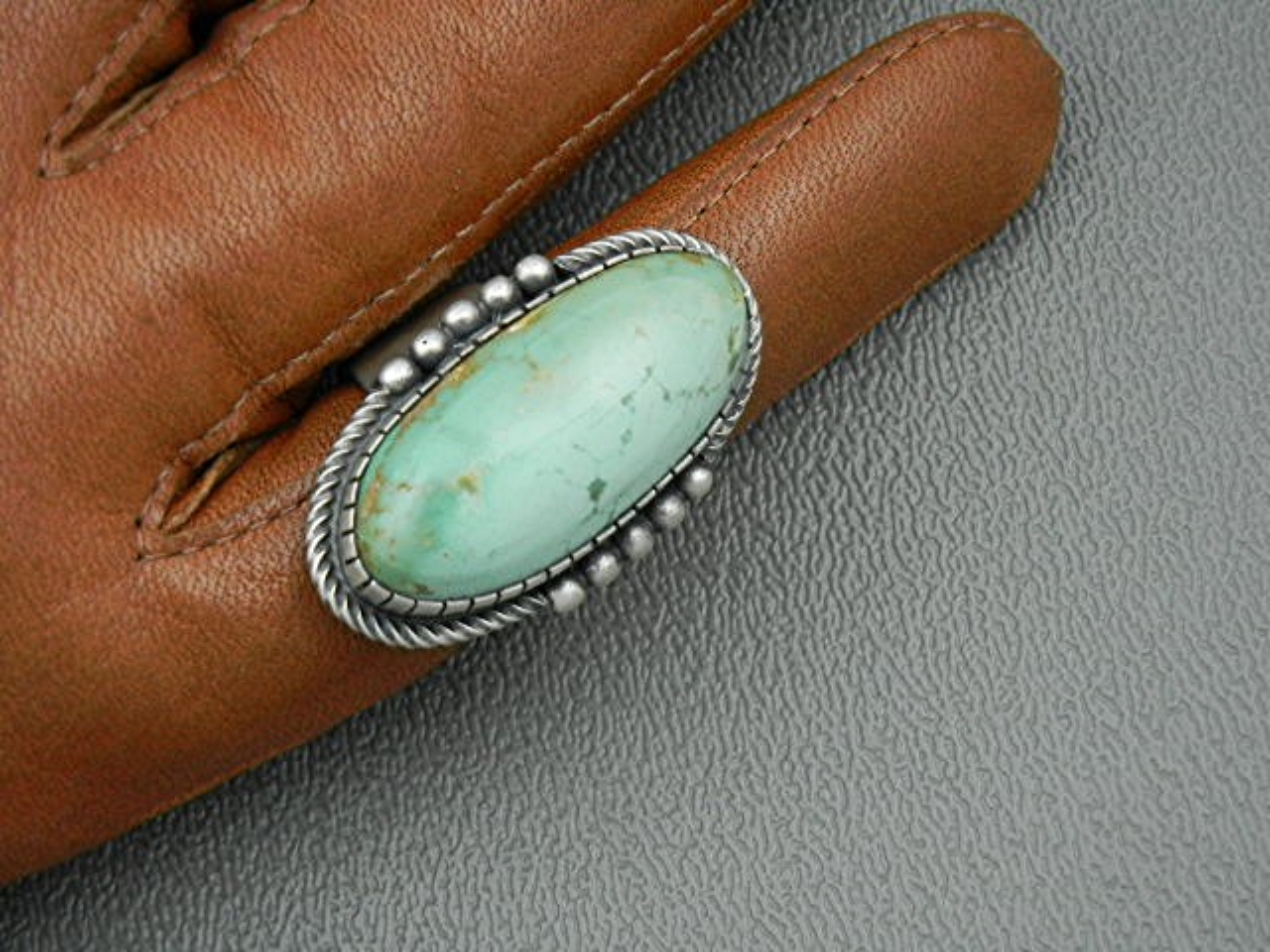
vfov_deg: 14.5
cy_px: 476
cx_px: 635
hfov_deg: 19.3
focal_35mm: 102
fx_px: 3742
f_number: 4.5
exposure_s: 1/4.9
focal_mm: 18.3
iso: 200
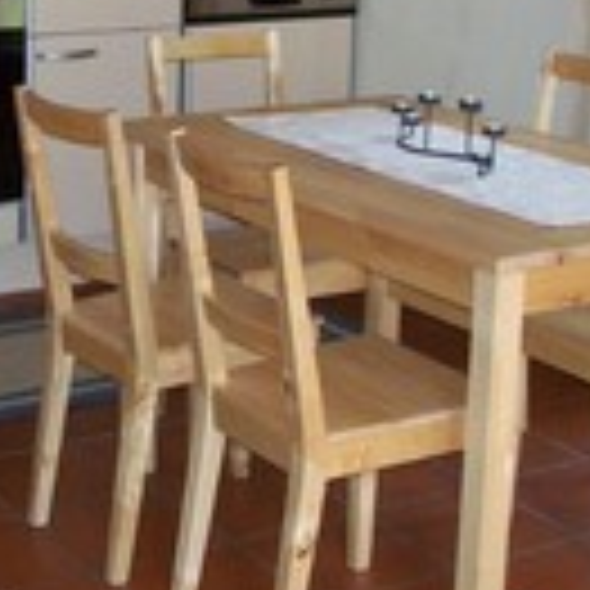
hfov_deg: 18.7
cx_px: 95
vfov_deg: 18.5
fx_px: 1774
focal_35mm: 92
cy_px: 32
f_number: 2.7
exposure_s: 1/60
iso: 160
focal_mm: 5.6
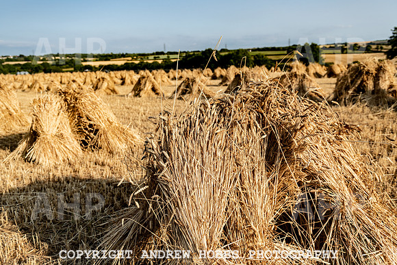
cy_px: 132
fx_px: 320
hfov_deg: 63.6
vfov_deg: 45.0
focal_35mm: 29
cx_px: 198
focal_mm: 29
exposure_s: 1/2000
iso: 64
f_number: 4
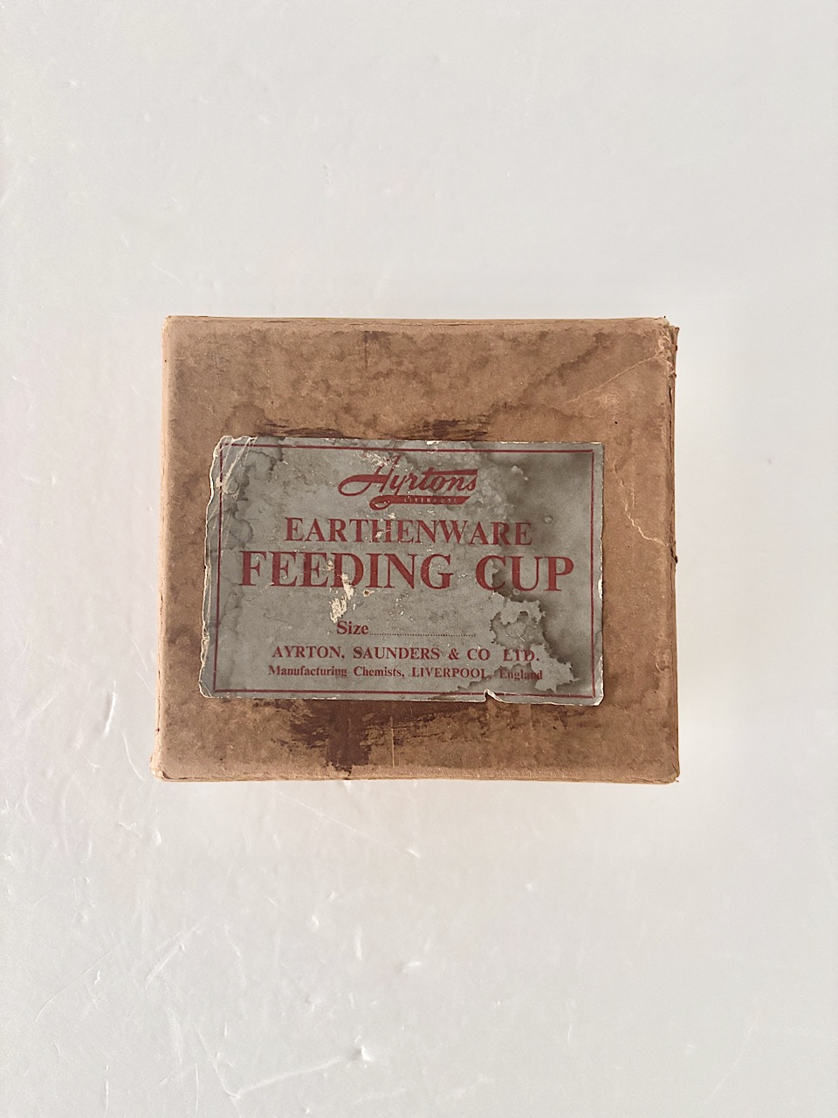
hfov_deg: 53.1
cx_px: 419
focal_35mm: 26
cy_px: 559
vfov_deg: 67.3
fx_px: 839
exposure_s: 1/38
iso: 640
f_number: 1.6
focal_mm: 5.96
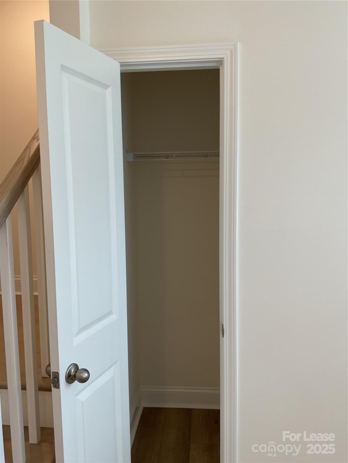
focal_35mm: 29
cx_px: 174
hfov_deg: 48.2
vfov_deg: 61.7
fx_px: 389
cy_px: 232
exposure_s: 1/60
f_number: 1.8
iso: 40
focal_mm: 3
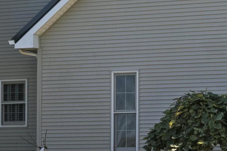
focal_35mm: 213
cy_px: -24
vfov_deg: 6.4
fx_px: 1343
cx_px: -92
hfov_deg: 9.4
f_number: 22
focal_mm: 42
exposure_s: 1/60
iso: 640
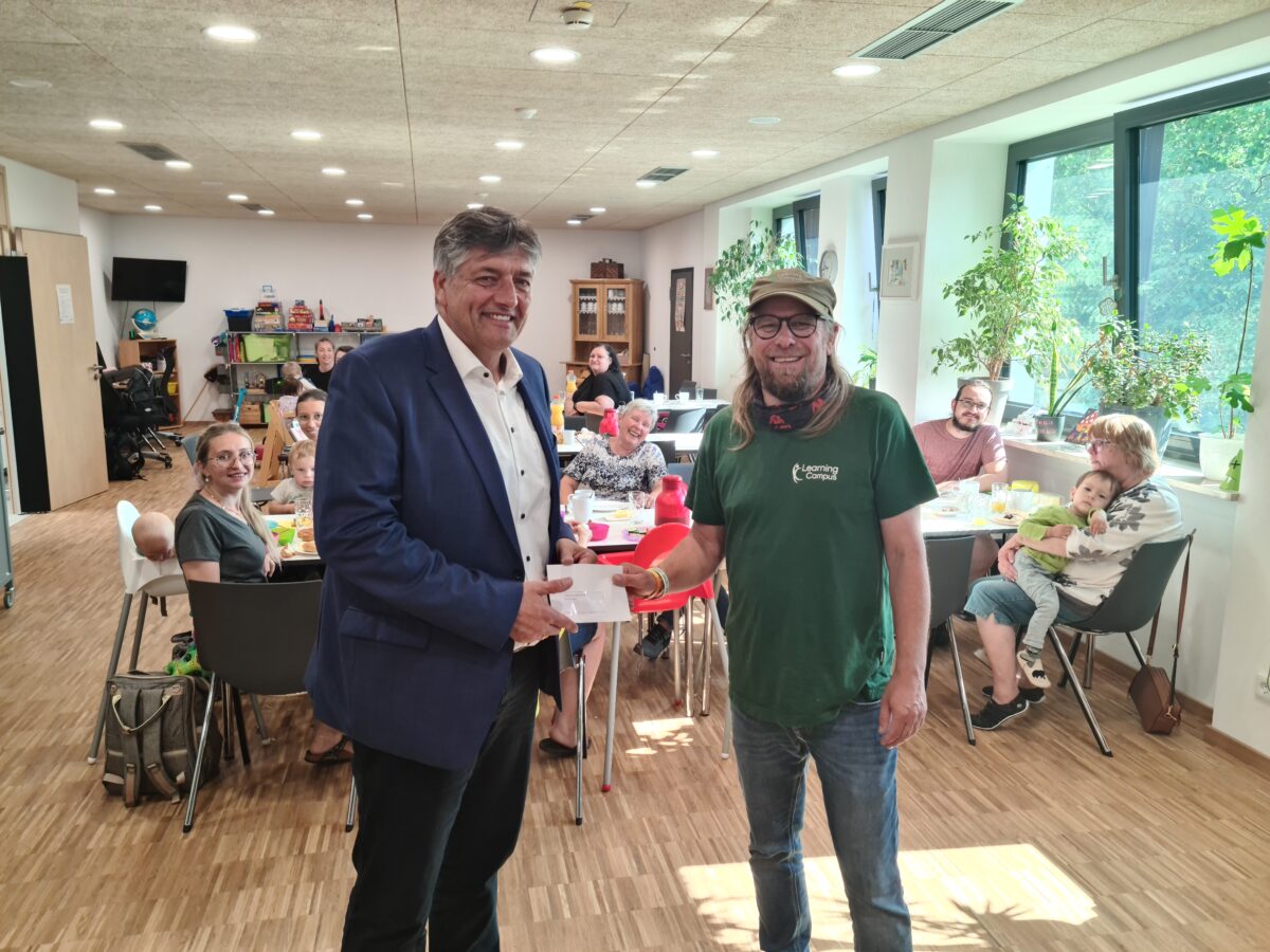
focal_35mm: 27
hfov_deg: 65.3
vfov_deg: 51.4
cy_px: 476
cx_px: 635
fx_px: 991
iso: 64
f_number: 2
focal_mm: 5.9
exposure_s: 1/50
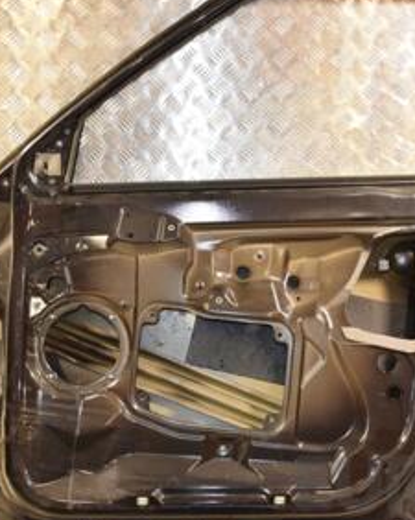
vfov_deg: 30.0
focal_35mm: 63
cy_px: 238
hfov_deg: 24.1
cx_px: 260
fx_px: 969
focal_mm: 21
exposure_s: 1/100
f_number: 5
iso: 800
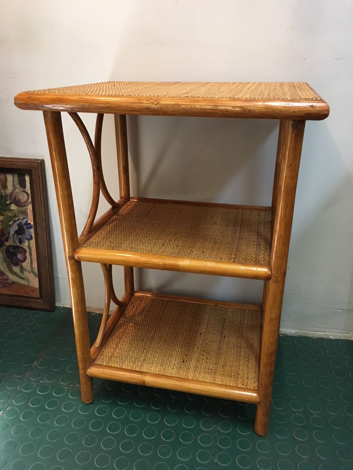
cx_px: 176
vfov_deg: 61.7
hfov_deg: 48.2
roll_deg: -1.5
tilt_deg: -23.3
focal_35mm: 29
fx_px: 394
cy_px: 235
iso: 200
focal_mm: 4.15
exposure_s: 1/25
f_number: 2.2
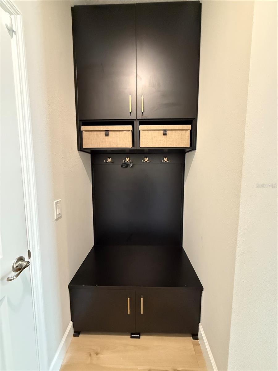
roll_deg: -0.7
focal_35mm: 14
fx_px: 150
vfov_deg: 102.1
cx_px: 139
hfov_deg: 85.7
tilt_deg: -5.7
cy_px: 186
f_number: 2.2
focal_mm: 2.22
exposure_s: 1/60
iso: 1250
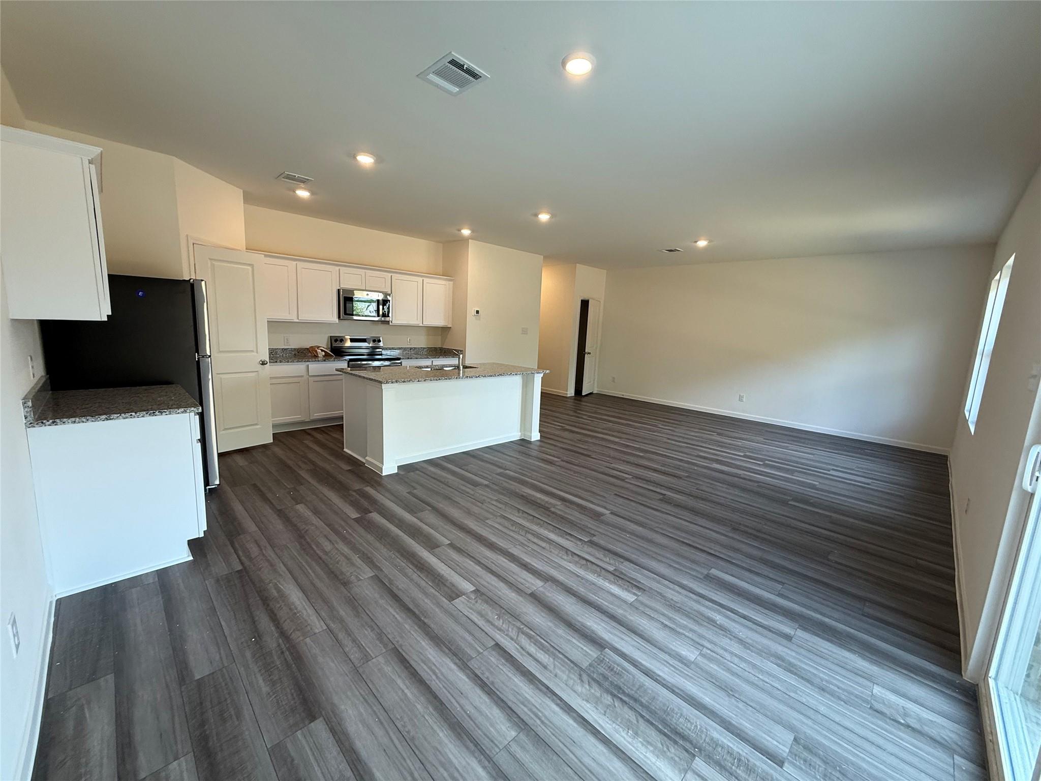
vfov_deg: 85.7
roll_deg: -3.7
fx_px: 421
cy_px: 390
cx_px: 520
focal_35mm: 14
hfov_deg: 102.1
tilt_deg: -7.3
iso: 160
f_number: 2.2
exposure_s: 1/120
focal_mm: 2.22
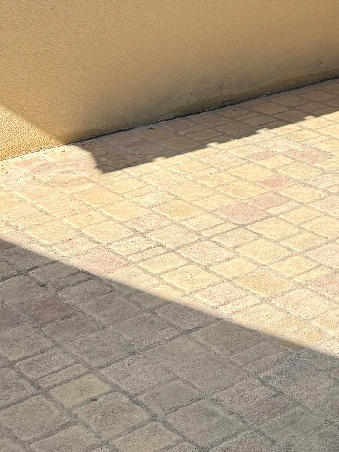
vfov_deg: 21.7
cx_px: 576
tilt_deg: -1.6
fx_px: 1084
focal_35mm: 83
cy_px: -102
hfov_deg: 15.7
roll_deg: -0.6
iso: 80
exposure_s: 1/3584
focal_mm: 6.76
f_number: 1.78
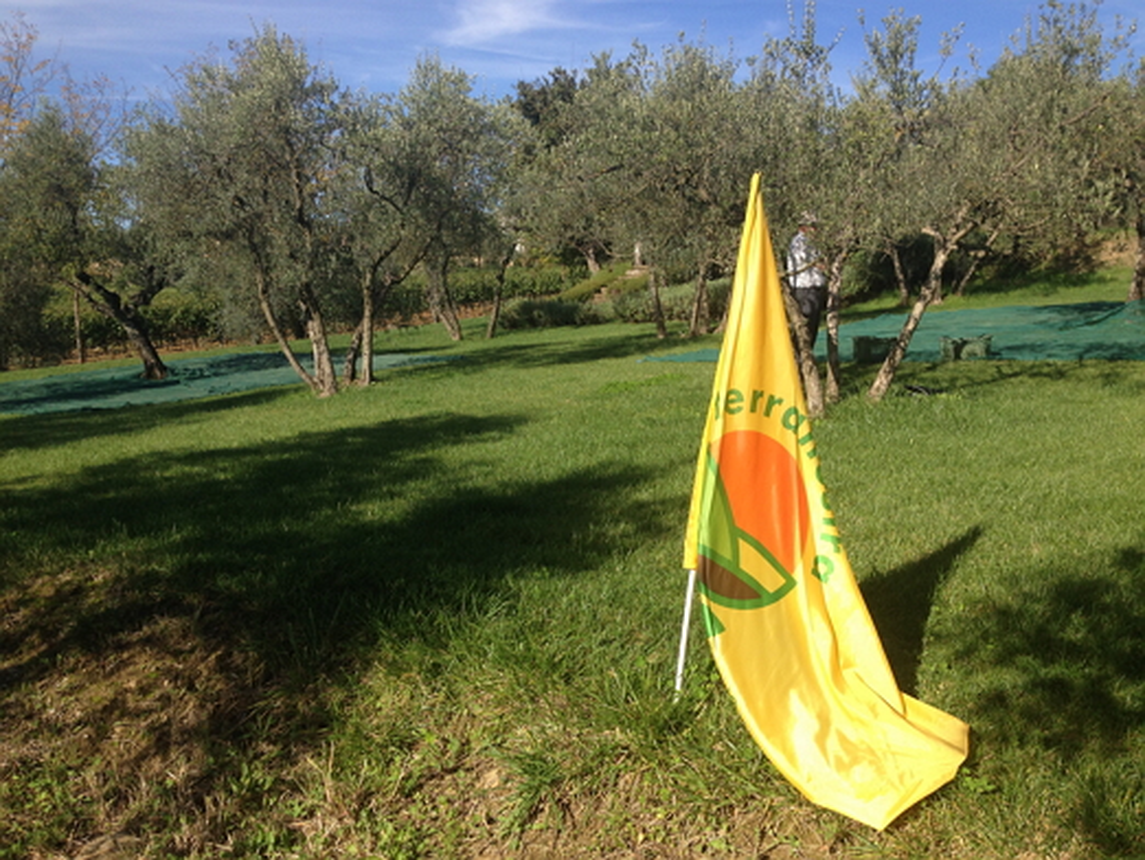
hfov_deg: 55.3
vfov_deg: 43.0
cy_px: 430
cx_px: 572
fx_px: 1092
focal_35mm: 33
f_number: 2.4
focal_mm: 4.12
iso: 50
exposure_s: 1/1153
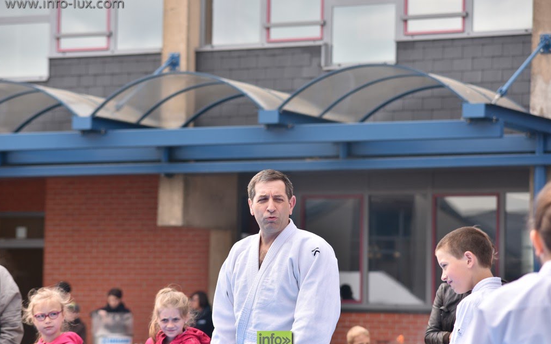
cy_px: 176
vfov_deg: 8.7
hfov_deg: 13.9
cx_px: 274
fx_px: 2267
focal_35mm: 151
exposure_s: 1/500
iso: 100
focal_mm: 98
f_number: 4
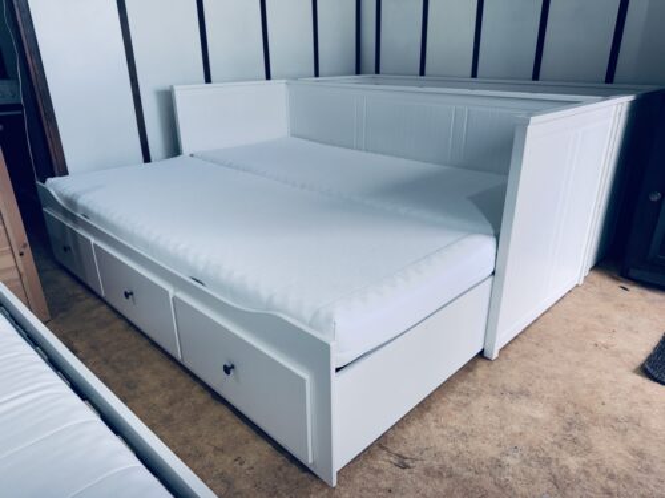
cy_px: 249
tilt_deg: -23.1
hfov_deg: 71.6
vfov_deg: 56.8
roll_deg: -0.2
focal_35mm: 24
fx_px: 461
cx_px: 332
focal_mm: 6.76
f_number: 1.78
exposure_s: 1/402
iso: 80
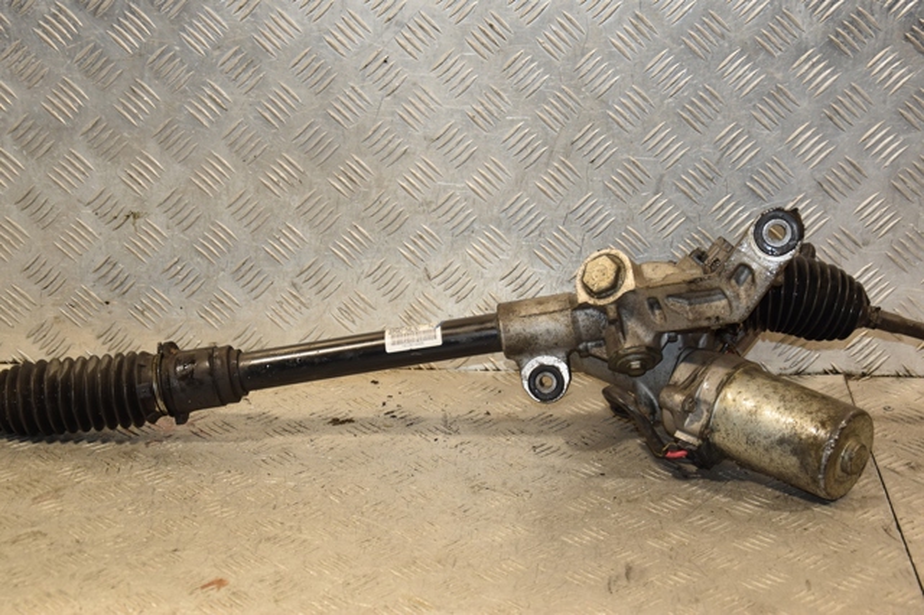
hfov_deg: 27.0
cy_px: 308
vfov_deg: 18.2
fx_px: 1924
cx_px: 462
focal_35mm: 75
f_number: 5
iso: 800
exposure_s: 1/160
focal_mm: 50
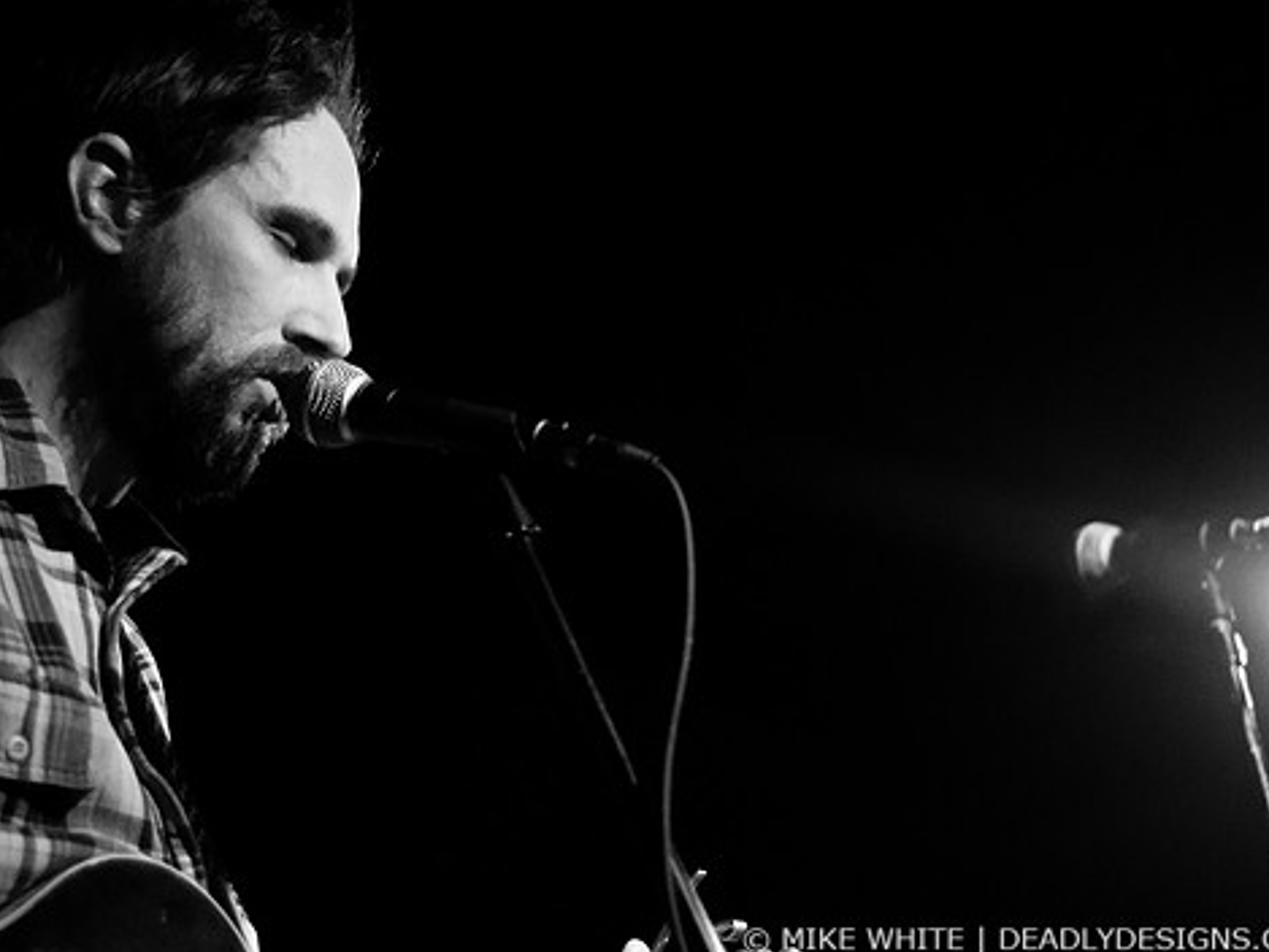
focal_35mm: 89
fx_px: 3264
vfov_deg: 16.6
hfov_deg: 22.0
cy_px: 442
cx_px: 557
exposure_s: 1/100
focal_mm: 50
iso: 1000
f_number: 1.8
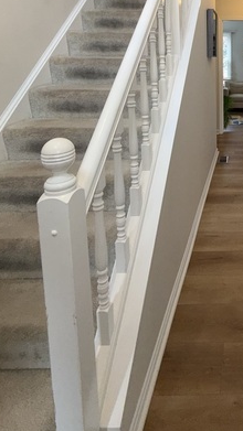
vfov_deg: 65.5
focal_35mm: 26
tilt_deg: -5.9
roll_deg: -0.1
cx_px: 253
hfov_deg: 38.4
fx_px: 298
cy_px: 87
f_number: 2.2
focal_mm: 2.22
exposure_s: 1/120
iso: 64
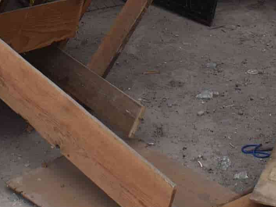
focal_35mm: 110
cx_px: 101
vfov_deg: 12.7
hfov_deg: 17.9
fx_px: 877
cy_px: -109
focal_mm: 18
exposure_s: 1/200
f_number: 7.1
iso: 100
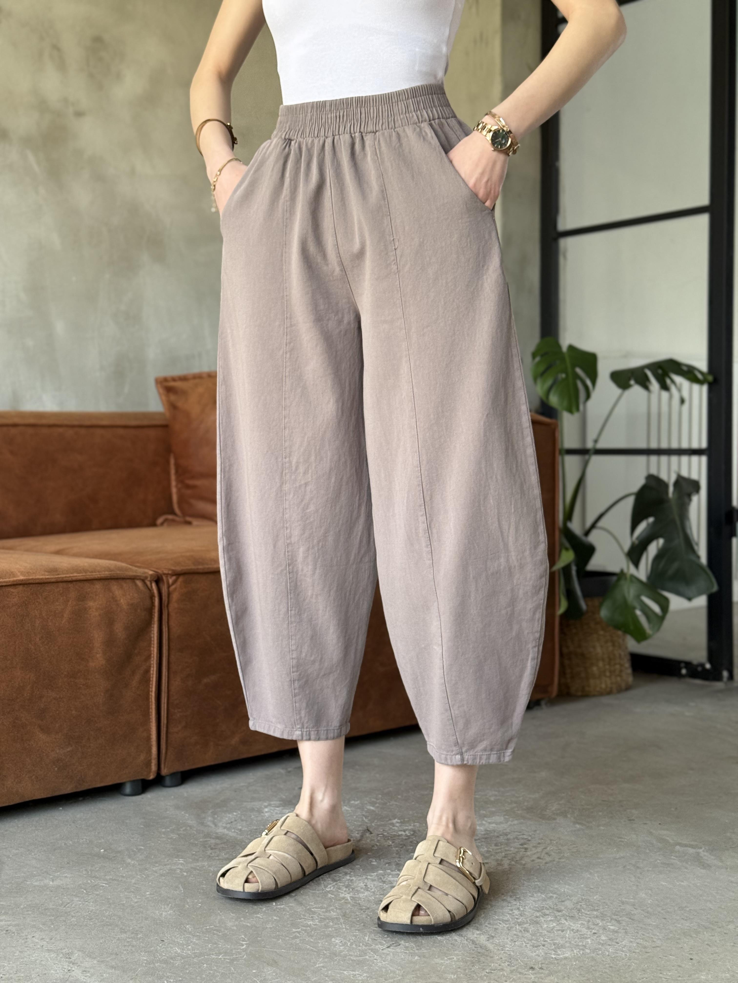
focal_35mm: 48
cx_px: 369
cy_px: 492
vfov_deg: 39.7
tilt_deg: -2.0
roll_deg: +0.3
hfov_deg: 30.3
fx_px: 1364
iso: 200
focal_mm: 6.76
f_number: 1.78
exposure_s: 1/60
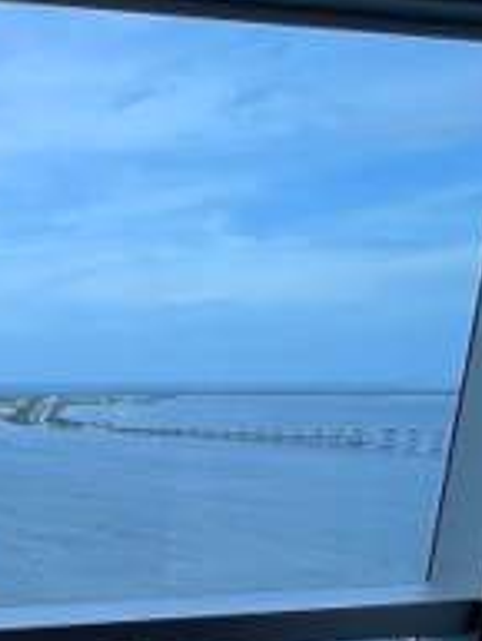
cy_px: 581
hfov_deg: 25.2
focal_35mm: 43
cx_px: -249
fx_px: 797
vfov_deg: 40.4
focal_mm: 1.57
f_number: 1.8
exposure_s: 1/477
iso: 32
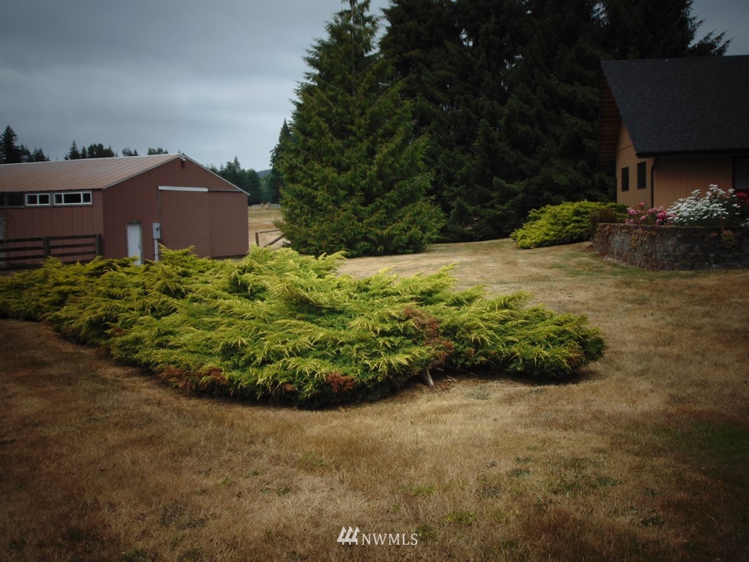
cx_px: 379
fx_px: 866
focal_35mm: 40
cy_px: 276
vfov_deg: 36.0
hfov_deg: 46.8
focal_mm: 6.9
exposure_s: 1/500
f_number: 3.3
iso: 80
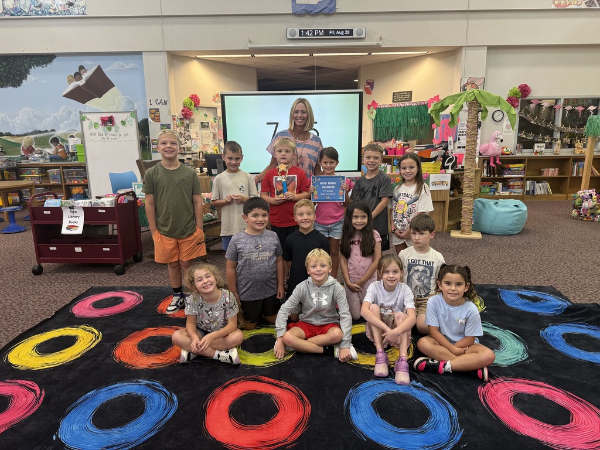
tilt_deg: -11.3
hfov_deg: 71.6
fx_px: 416
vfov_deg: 56.8
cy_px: 225
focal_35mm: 24
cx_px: 300
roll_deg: +0.8
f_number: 1.78
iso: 160
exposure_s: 1/60
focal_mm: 6.76
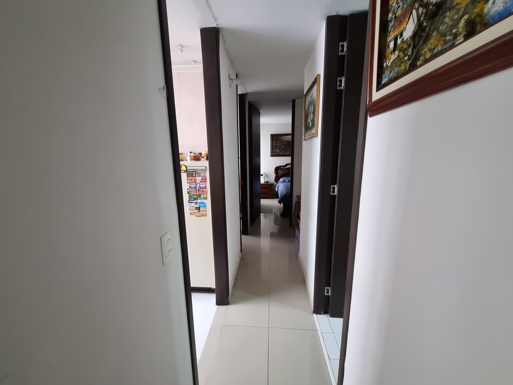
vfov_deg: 89.9
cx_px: 256
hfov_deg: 106.2
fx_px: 193
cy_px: 192
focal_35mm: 13
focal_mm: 1.74
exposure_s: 1/40
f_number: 2.2
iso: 400
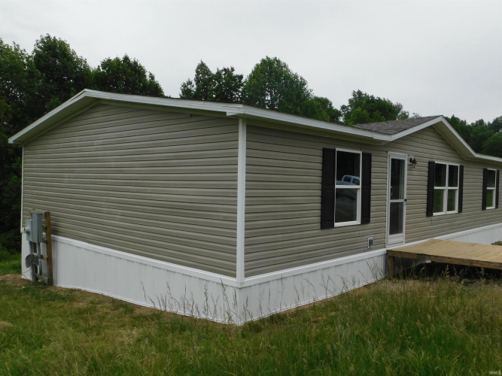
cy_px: 188
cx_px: 251
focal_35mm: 30
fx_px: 435
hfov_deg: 60.0
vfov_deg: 46.8
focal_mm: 5.3
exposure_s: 1/1000
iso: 125
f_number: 3.2
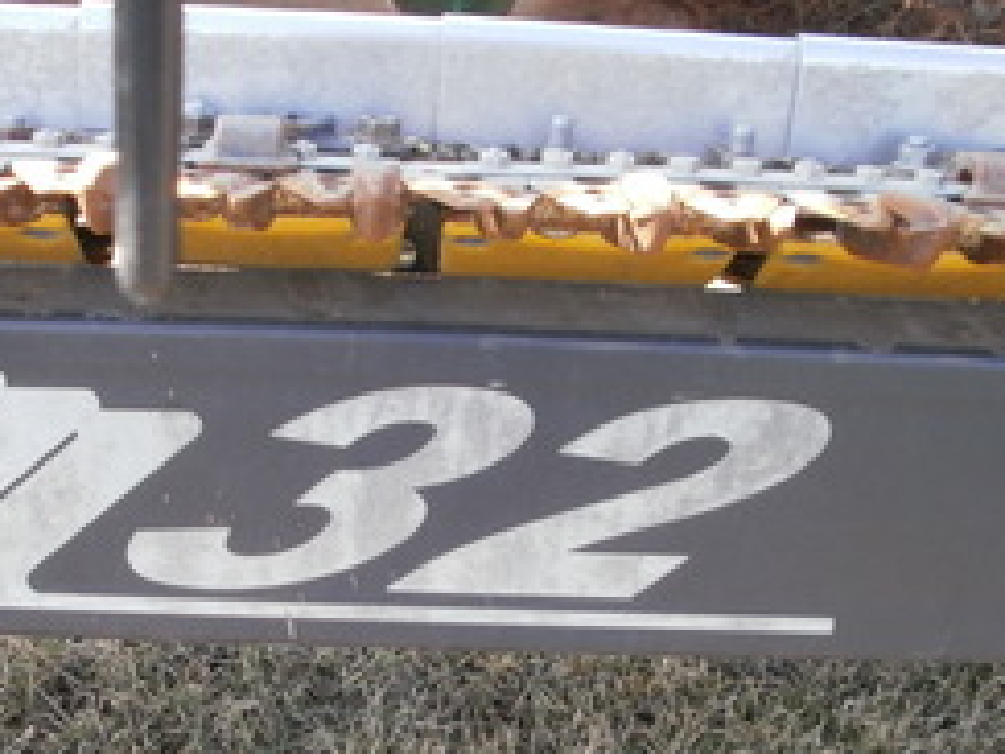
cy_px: 602
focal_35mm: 58
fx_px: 1684
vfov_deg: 24.8
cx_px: 441
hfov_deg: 33.2
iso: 100
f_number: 2.6
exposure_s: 1/160
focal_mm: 4.65
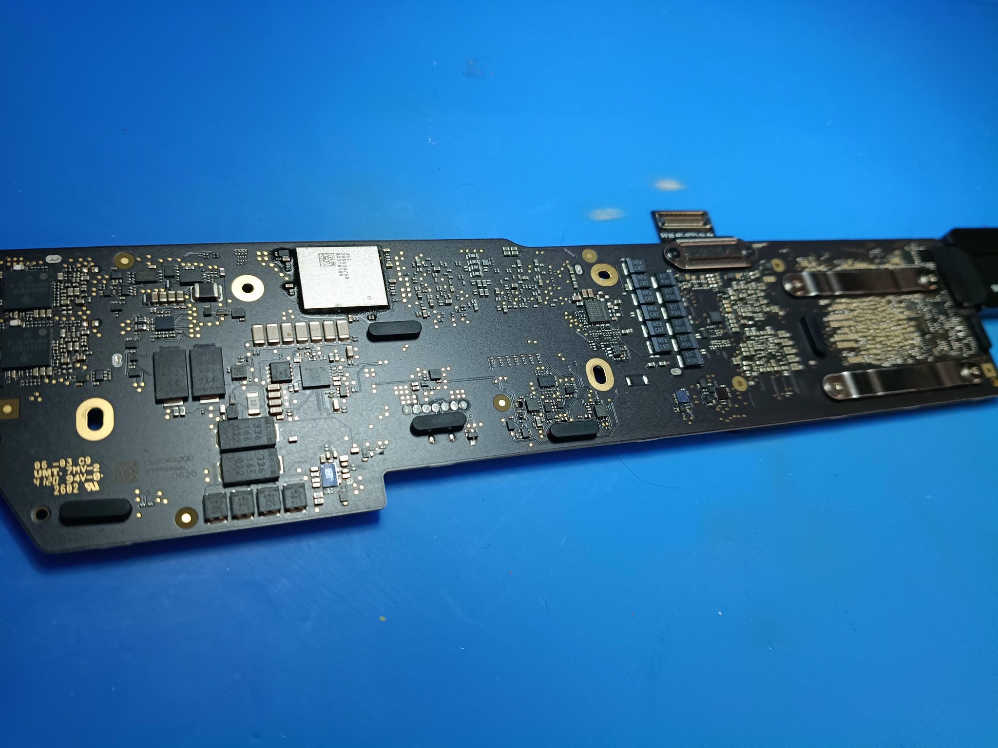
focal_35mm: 26
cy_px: 374
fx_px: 750
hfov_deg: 67.3
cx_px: 499
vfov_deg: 53.1
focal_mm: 4.81
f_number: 1.8
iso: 299
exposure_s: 1/100
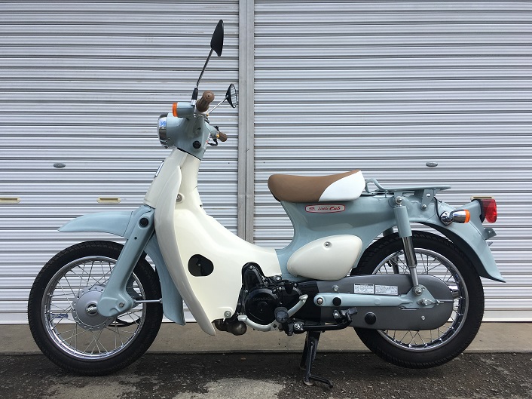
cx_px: 266
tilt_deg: +3.9
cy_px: 200
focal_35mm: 29
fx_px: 446
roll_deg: -1.5
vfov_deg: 48.2
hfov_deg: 61.7
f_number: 2.2
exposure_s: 1/1282
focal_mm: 4.15
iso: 25
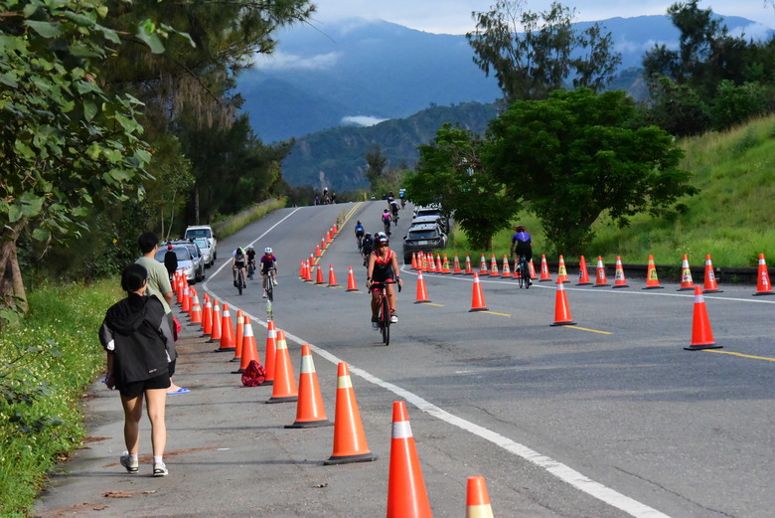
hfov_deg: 15.2
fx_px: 2908
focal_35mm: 135
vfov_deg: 10.2
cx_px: 388
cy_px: 259
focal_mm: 135
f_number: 14
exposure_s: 1/3200
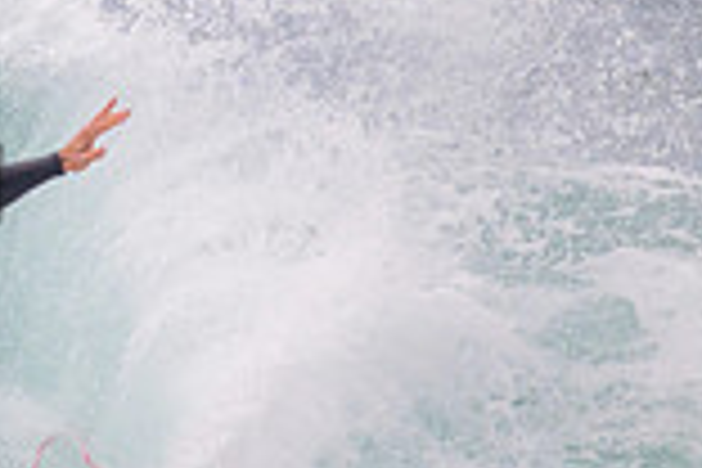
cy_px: 119
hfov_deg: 0.7
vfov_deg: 0.5
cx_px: -472
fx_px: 57930
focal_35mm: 2971
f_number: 11
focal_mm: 800
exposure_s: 1/2000
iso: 900
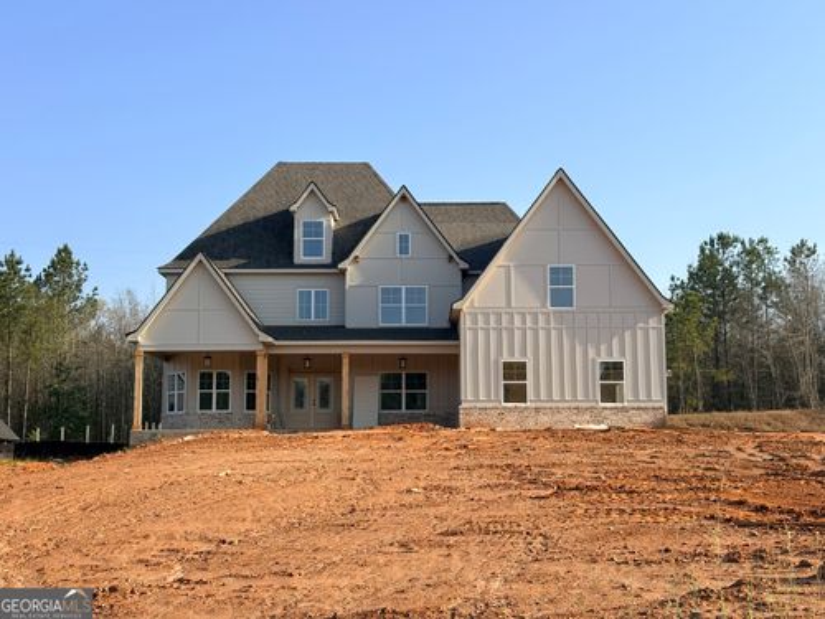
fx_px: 1239
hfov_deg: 36.8
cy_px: 310
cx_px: 412
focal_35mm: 52
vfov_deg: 28.0
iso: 32
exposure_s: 1/2364
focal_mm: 5.96
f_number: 1.6
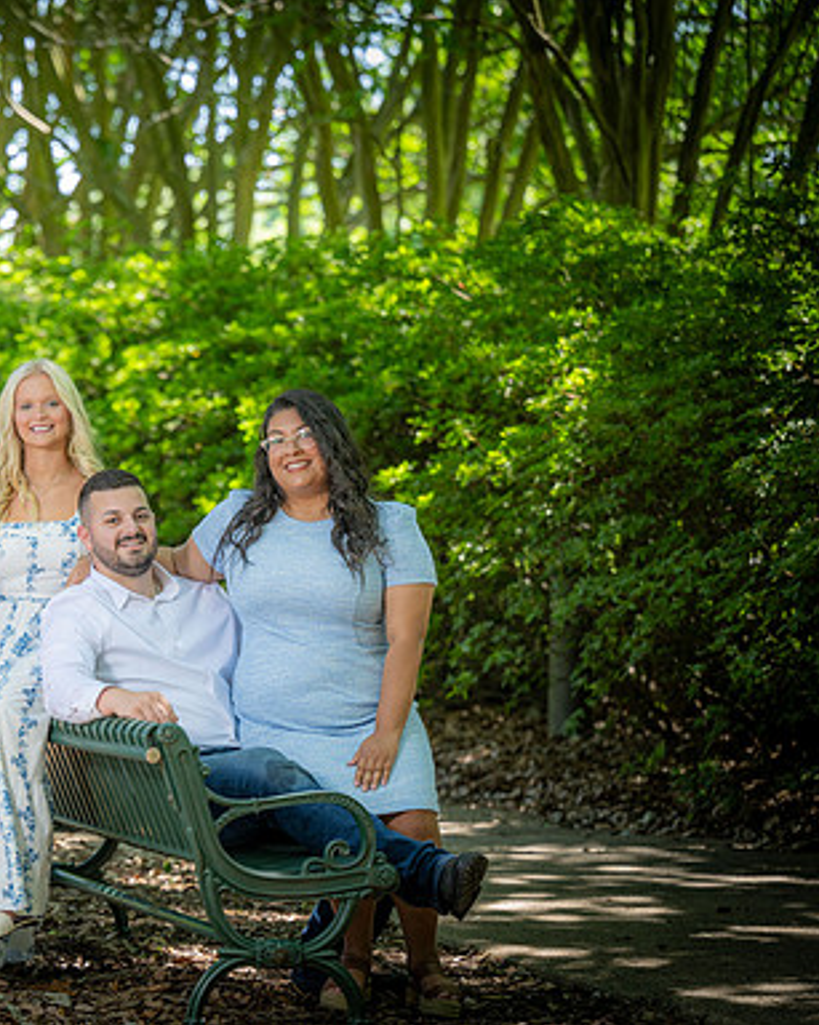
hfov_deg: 11.9
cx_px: 59
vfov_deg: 14.9
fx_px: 3910
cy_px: 511
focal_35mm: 129
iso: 100
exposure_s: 1/100
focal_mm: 91
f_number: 2.8
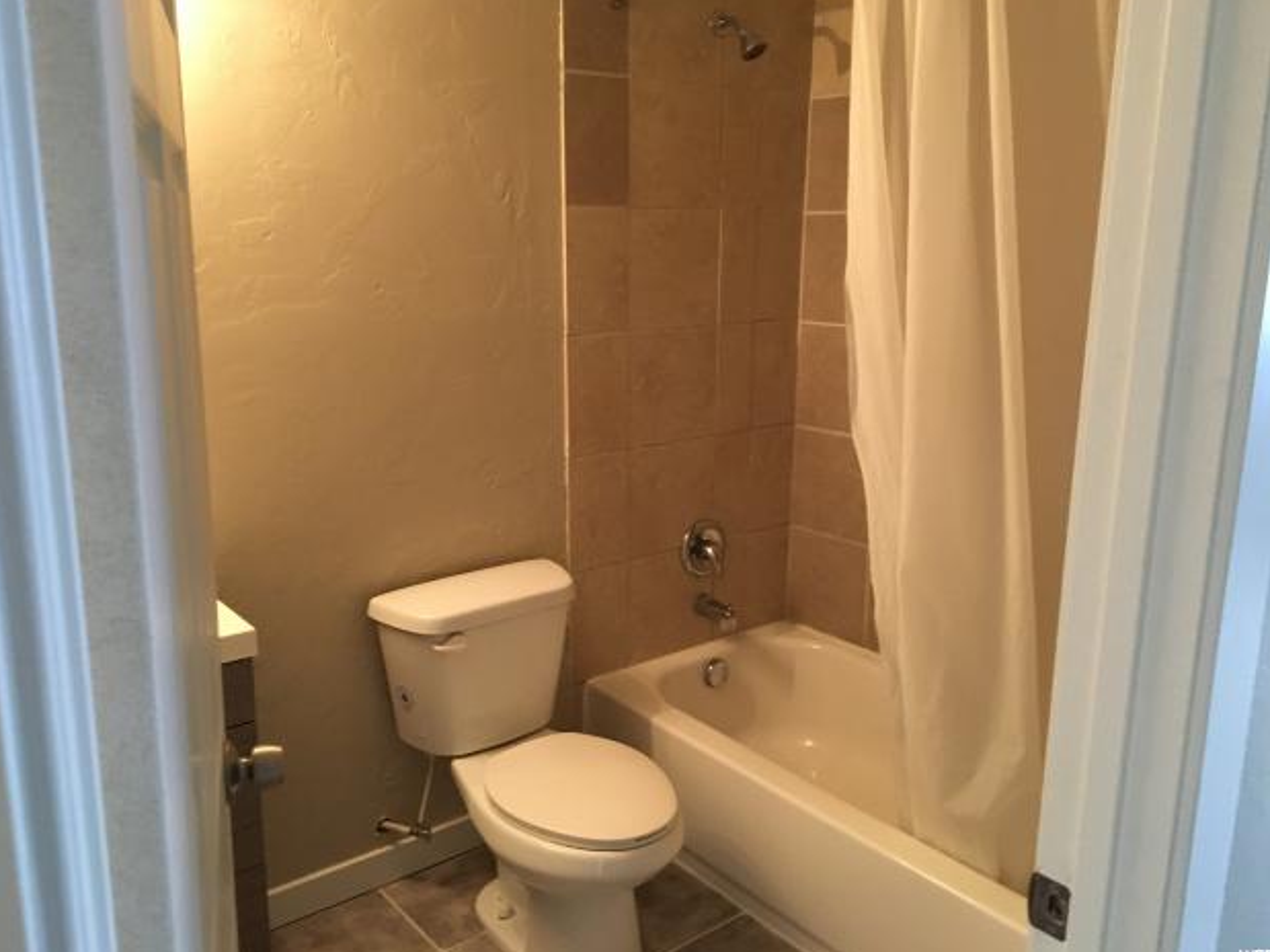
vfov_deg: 46.8
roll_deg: -0.3
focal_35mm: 30
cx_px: 648
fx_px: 1100
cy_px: 472
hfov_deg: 60.0
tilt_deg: -12.9
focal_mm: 4.15
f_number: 2.2
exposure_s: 1/30
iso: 200
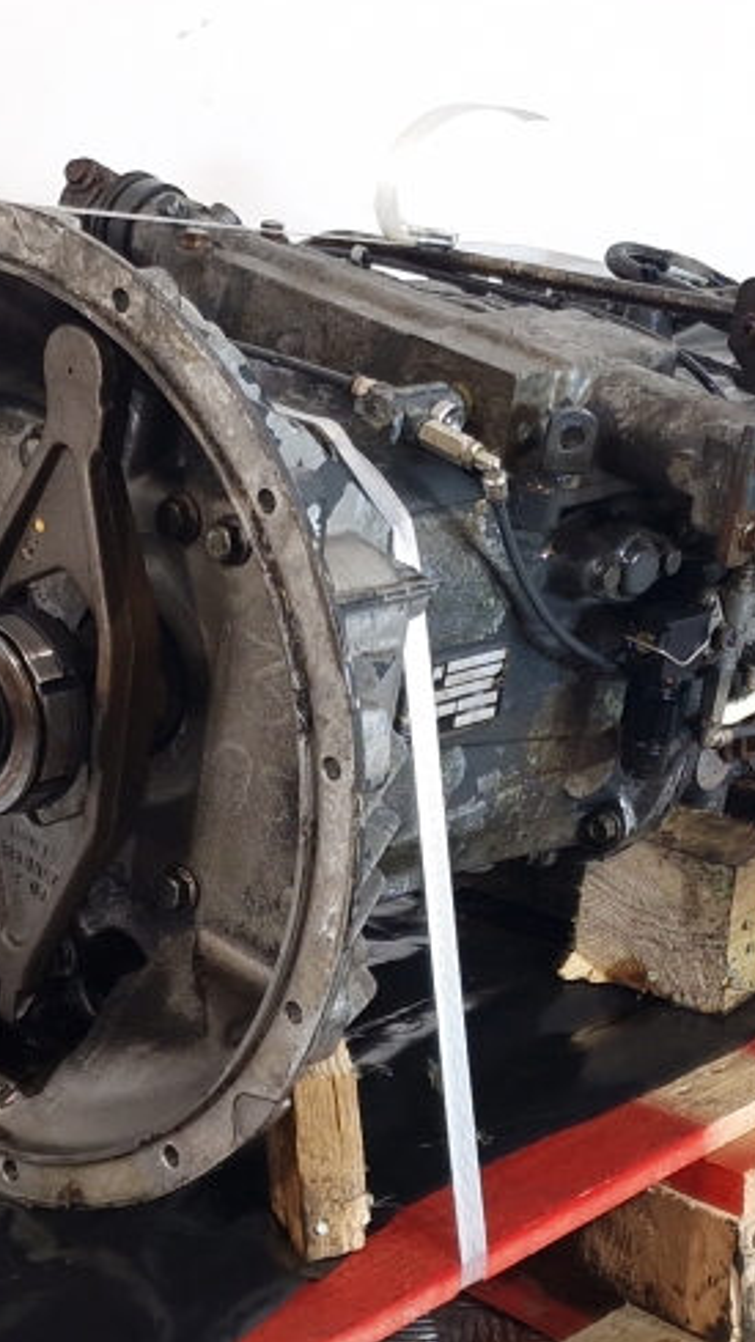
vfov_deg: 49.4
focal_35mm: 41
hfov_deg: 29.0
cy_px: 653
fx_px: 1459
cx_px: 373
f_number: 1.8
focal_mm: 6.4
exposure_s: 1/50
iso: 64
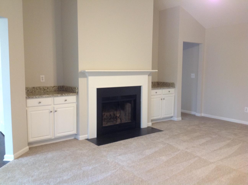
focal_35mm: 35
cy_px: 92
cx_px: 124
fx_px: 250
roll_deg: +0.3
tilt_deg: -5.9
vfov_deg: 40.6
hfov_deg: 52.7
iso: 125
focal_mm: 4.28
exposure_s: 1/15
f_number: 2.4
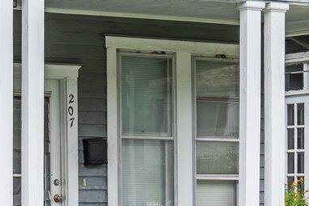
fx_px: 1398
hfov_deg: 12.4
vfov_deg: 8.4
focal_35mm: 163
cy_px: 114
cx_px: -29
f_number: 4
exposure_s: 1/320
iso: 100
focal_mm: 30
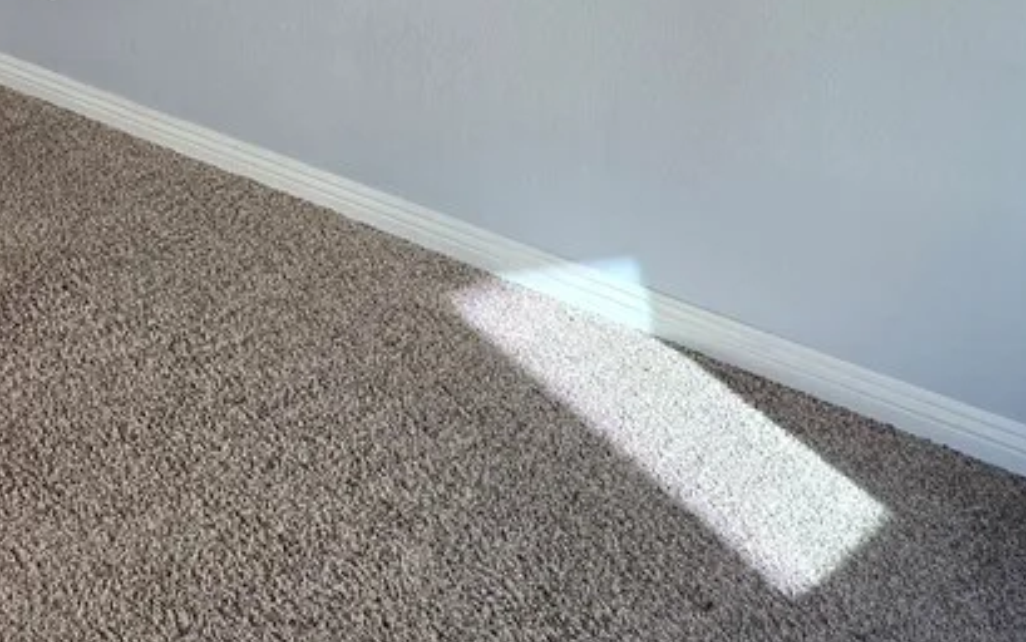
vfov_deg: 19.2
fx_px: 1706
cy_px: -261
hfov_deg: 29.4
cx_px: -163
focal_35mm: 61
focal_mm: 6.3
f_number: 1.7
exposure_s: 1/120
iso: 200
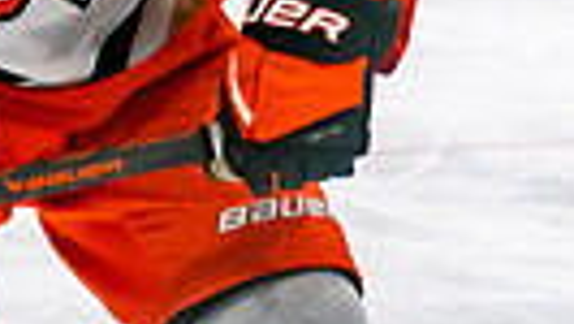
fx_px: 10798
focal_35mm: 709
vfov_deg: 1.7
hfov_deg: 3.0
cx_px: 1026
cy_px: -230
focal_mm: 75
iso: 640
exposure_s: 1/640
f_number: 2.8
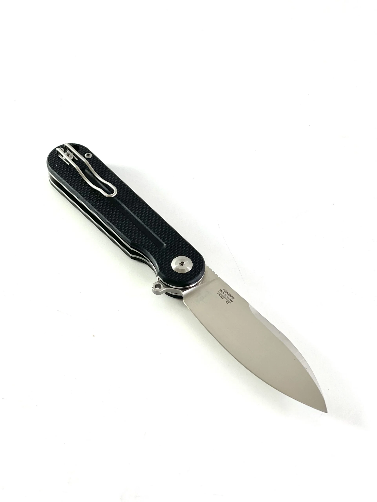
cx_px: 188
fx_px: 929
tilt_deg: -52.1
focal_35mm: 64
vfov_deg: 30.3
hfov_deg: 22.9
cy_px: 251
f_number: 2.2
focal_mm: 7.5
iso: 40
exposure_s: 1/100
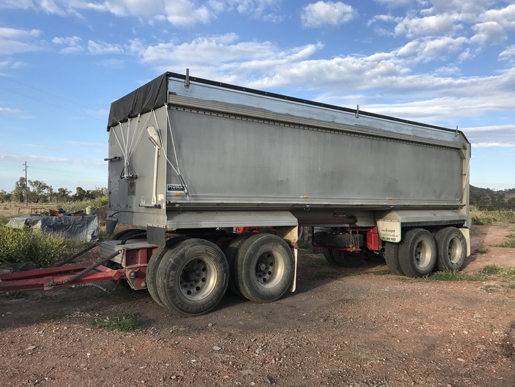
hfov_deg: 63.4
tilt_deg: +3.1
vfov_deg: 49.7
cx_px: 258
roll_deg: -0.5
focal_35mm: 28
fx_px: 417
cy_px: 194
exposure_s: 1/1008
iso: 20
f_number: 1.8
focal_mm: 3.99
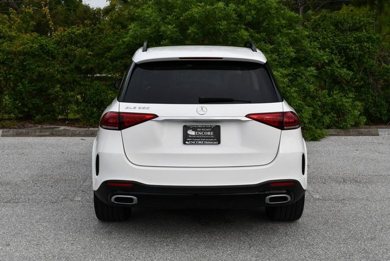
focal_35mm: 52
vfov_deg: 26.0
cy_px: 130
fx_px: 564
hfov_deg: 38.2
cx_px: 195
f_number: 8
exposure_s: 1/250
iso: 110
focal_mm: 26
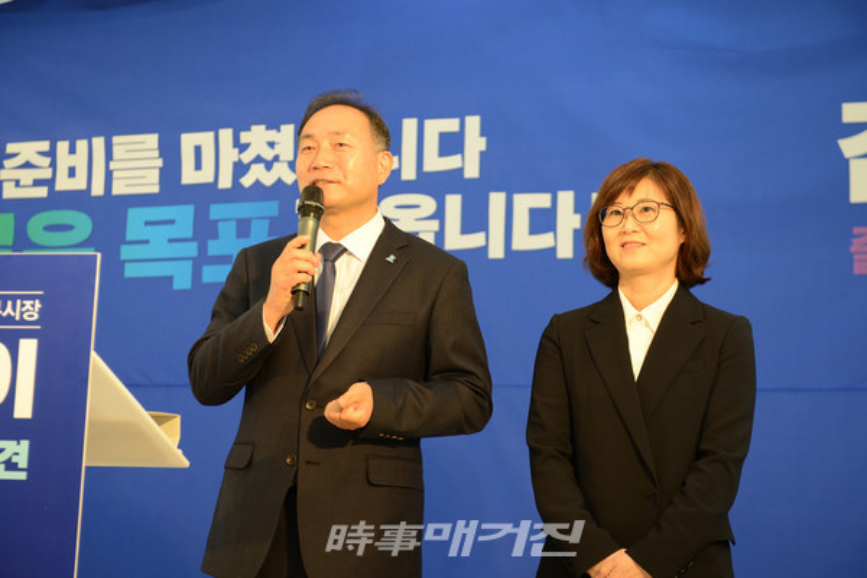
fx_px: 1686
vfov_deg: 19.5
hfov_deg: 28.8
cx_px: 434
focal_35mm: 70
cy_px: 289
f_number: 3.5
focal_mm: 70
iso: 800
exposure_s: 1/80
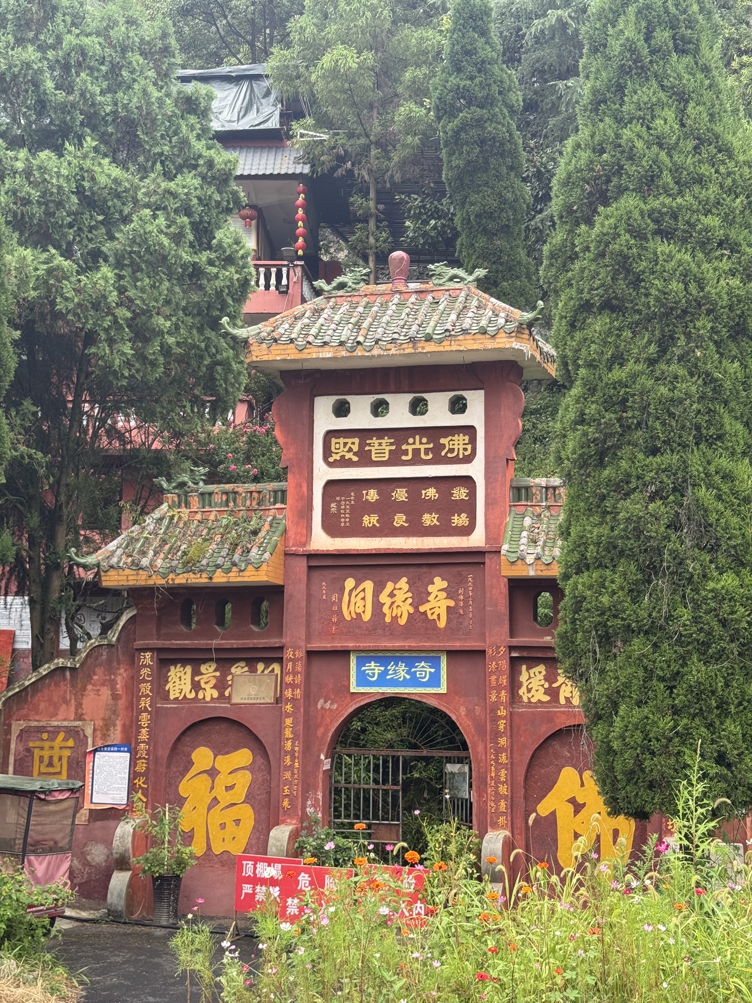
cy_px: 502
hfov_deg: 30.3
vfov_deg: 39.7
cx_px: 376
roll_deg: -1.2
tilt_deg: +10.4
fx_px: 1390
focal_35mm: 48
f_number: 1.78
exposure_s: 1/293
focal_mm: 6.76
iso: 64
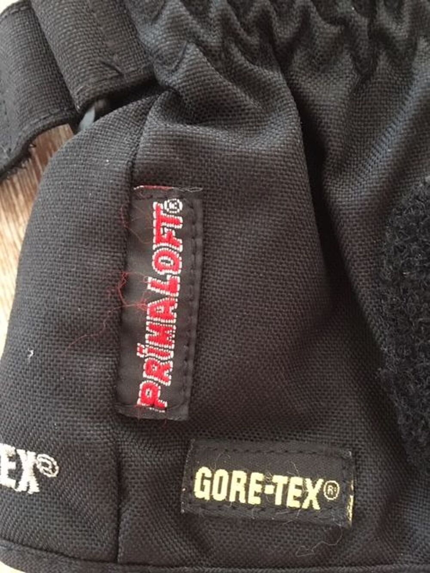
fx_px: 480
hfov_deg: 48.2
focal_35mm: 29
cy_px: 286
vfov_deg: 61.7
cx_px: 215
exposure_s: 1/17
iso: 320
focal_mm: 4.15
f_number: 2.2
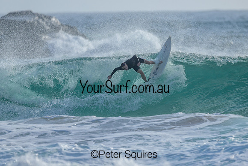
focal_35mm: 800
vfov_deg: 1.7
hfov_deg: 2.6
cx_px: 124
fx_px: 5512
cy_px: 83
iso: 200
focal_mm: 800
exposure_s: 1/2000
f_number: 6.3
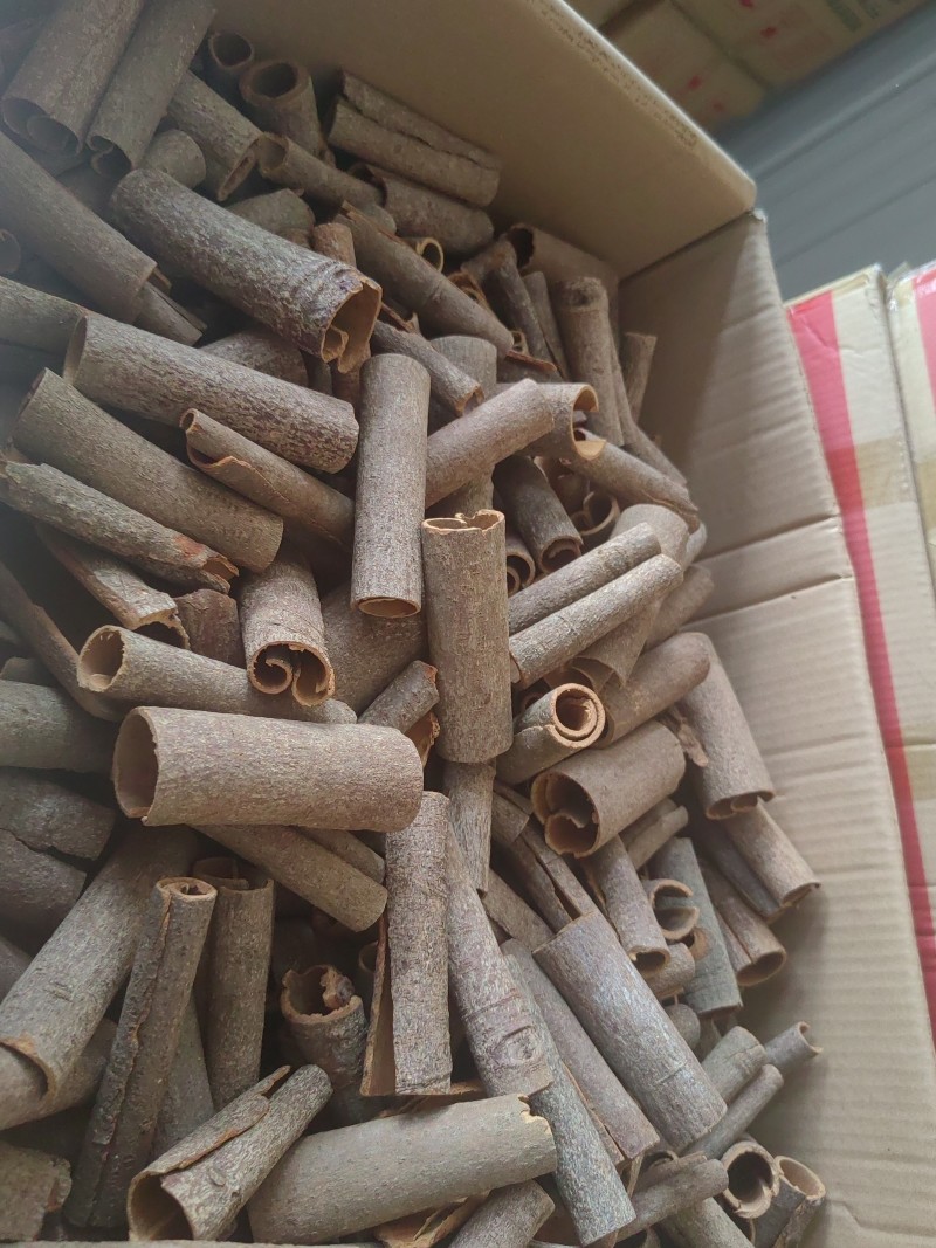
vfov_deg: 65.3
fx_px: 974
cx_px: 468
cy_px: 624
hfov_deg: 51.3
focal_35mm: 27
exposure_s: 1/100
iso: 250
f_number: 1.9
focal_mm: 5.52
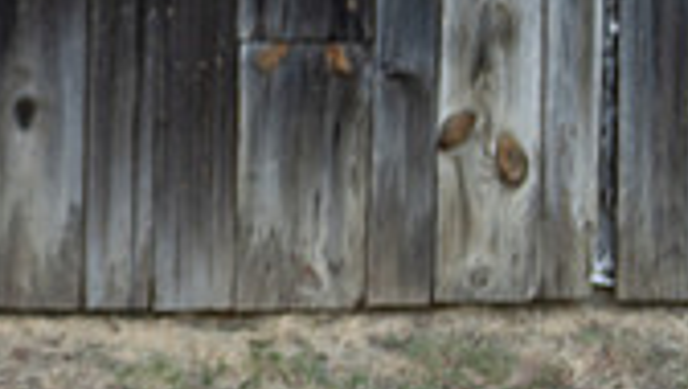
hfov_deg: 9.6
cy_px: -87
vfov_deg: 5.5
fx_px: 4000
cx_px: -311
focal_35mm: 219
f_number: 1.2
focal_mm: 50
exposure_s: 1/2000
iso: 100
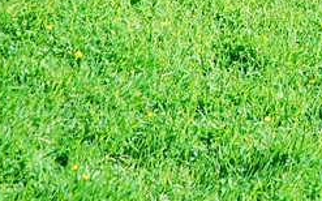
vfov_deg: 2.5
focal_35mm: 522
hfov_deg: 4.0
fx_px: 4575
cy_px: -117
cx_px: 424
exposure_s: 1/500
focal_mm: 105
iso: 400
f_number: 5.6
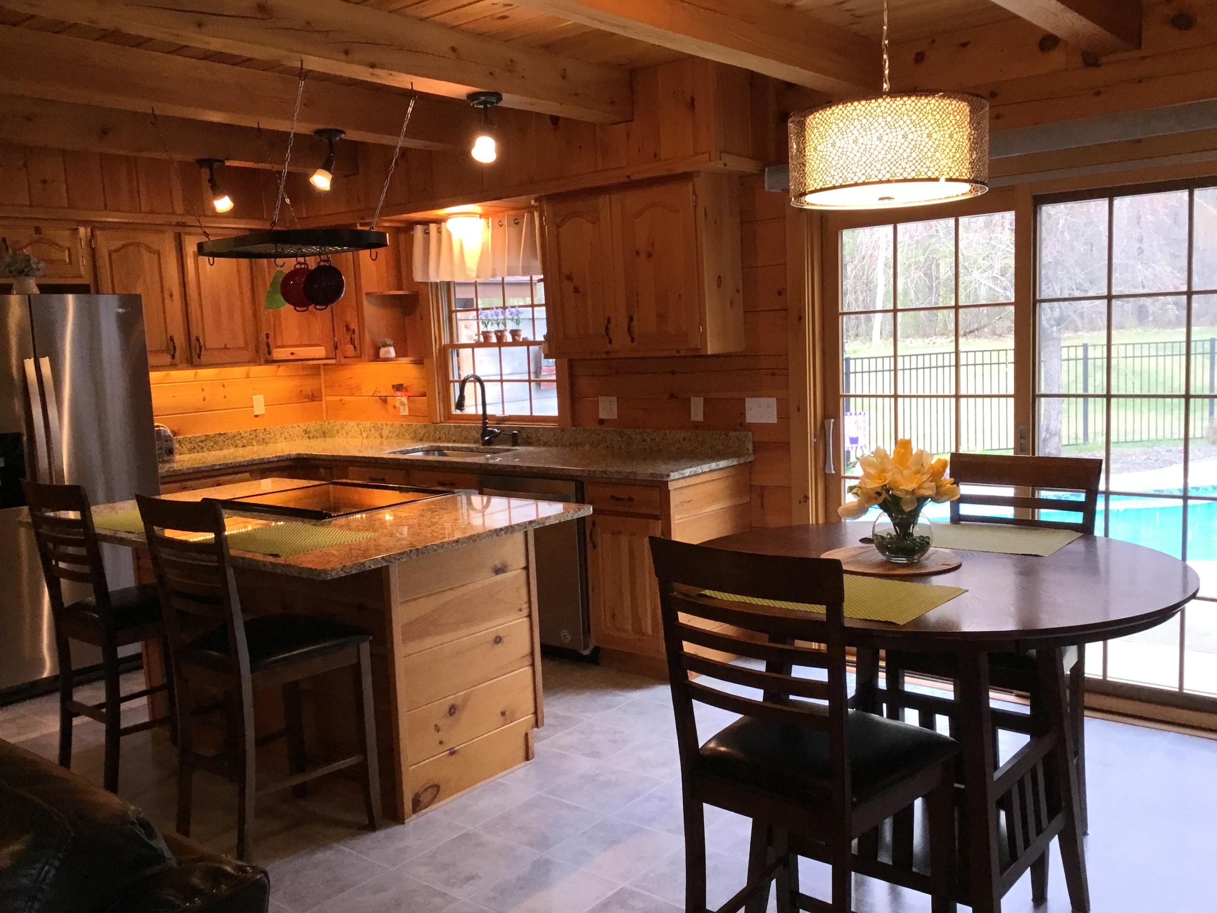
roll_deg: +1.8
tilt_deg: -6.7
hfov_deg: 58.4
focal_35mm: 31
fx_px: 1090
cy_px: 456
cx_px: 608
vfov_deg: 45.4
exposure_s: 1/30
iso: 40
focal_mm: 3.3
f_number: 2.4
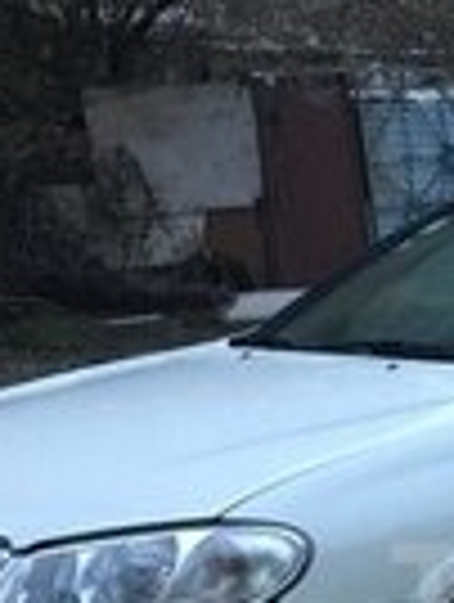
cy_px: 594
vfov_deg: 17.9
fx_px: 1865
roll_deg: +0.3
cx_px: 737
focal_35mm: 107
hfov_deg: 12.9
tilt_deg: -14.8
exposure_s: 1/33
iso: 125
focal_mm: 4.15
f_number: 2.2
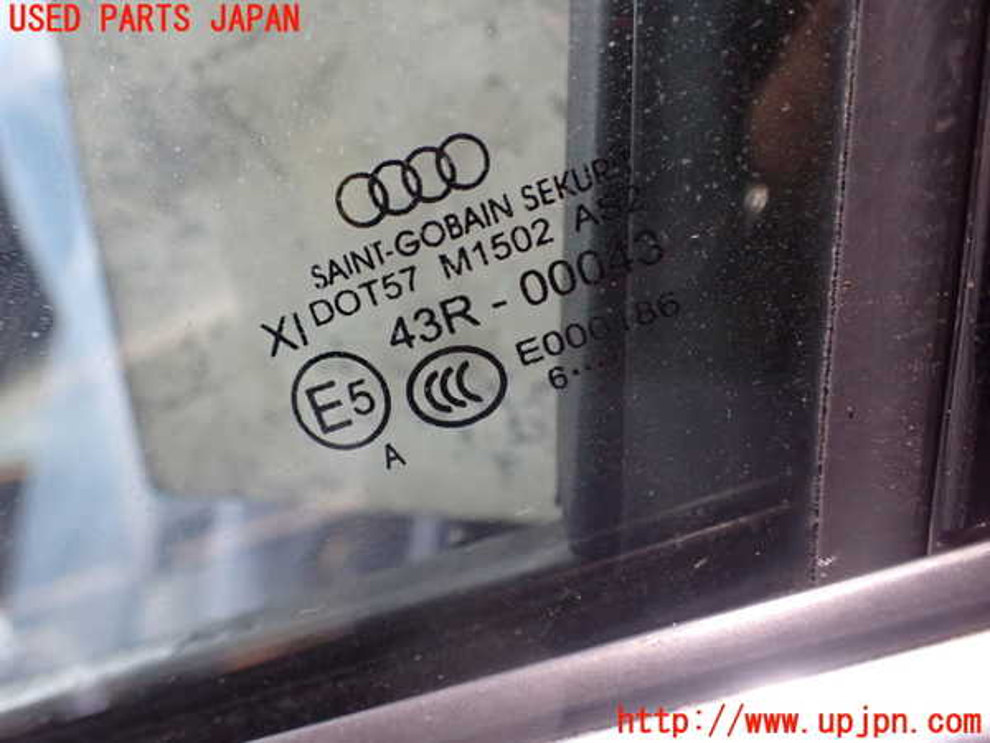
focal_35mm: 30
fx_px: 858
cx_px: 495
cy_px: 372
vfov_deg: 46.8
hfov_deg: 60.0
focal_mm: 5.4
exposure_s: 1/40
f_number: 2.3
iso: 800
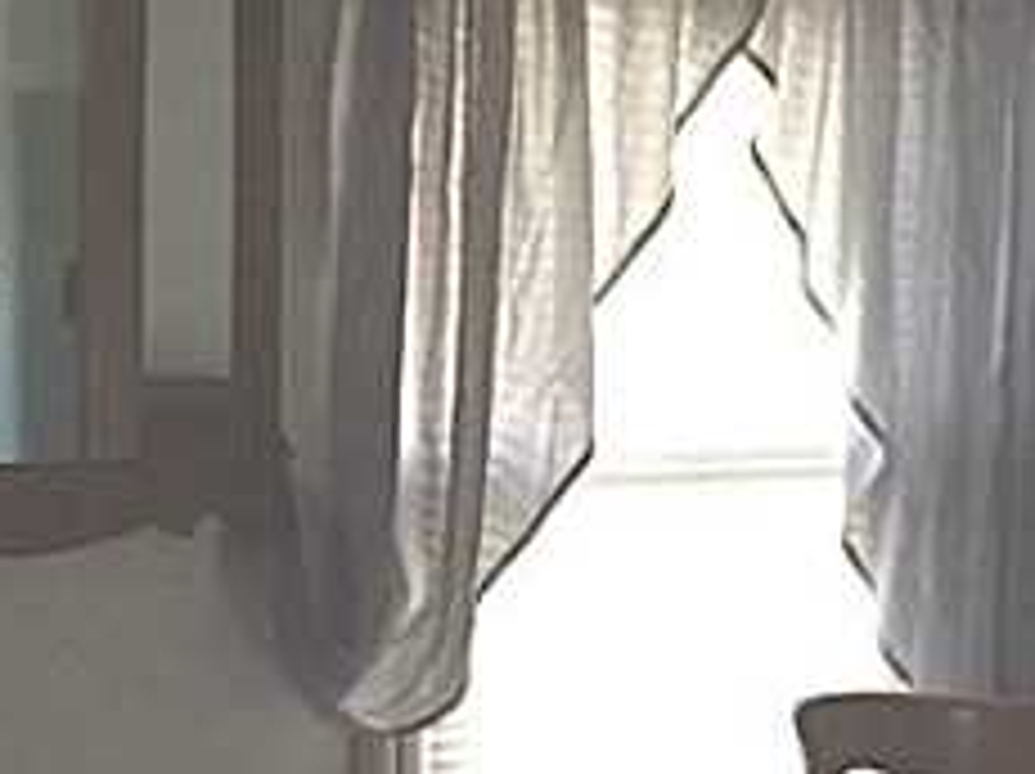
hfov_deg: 19.5
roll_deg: -1.6
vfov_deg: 14.5
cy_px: 693
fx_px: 3017
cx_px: 482
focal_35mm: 101
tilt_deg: -8.5
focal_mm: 4.15
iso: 250
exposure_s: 1/24
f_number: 2.2
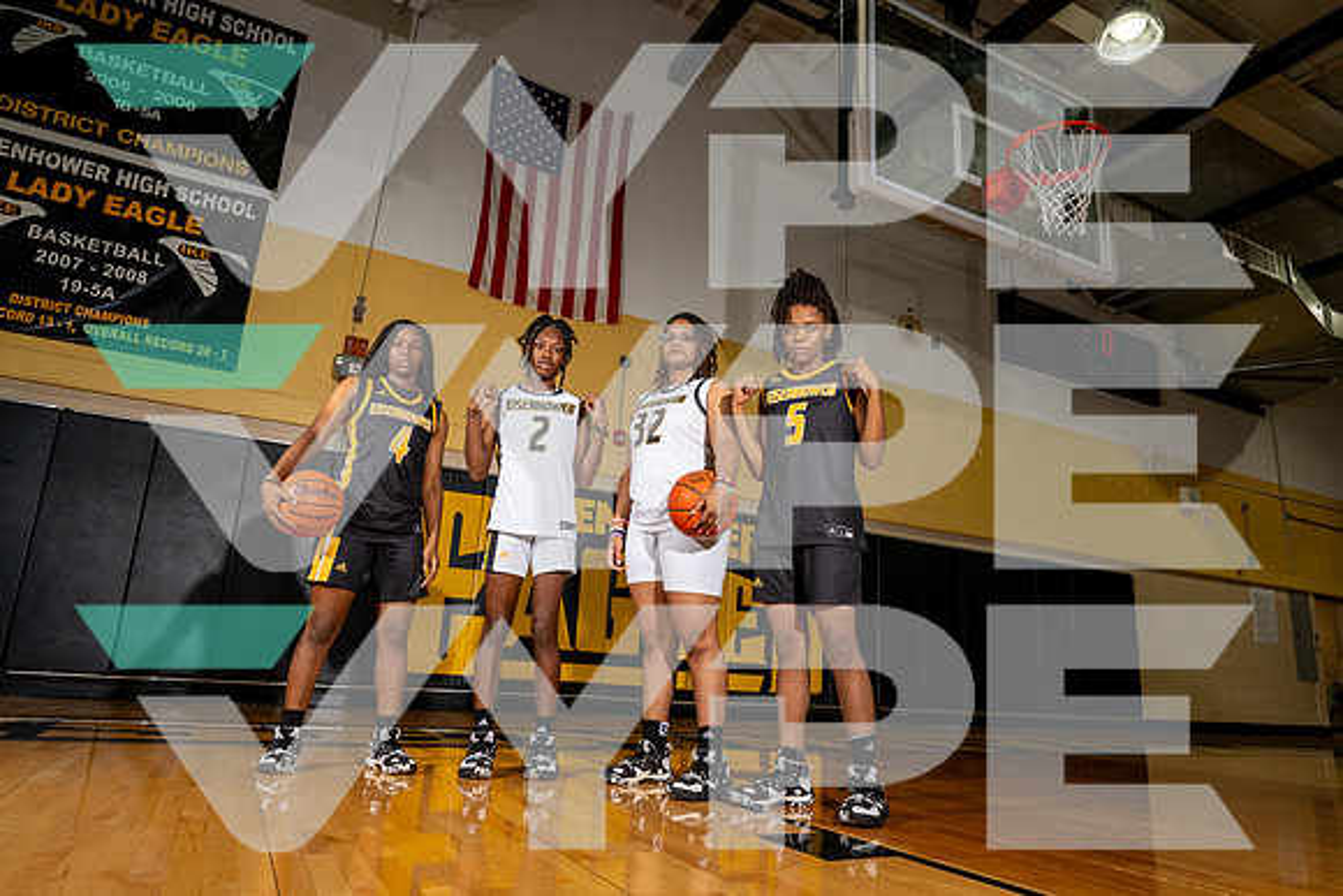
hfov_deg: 73.7
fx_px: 896
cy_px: 448
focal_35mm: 24
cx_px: 672
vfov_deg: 53.2
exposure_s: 1/250
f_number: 8
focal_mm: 24
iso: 800
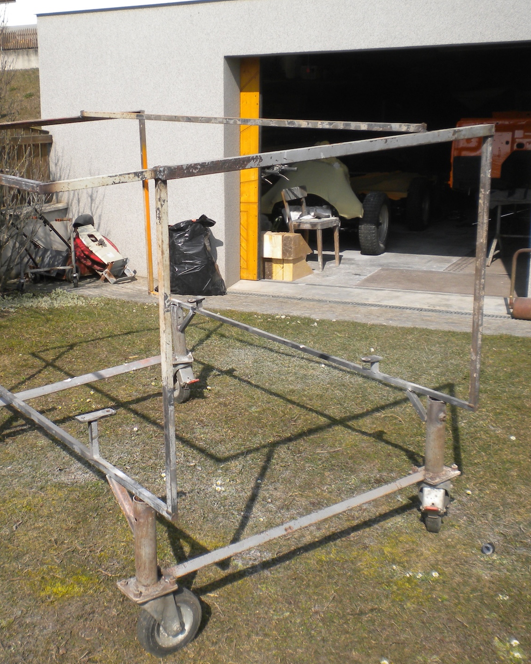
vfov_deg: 40.3
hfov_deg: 32.2
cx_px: 139
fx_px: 904
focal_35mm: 46
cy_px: 335
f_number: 4.6
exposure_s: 1/703
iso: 80
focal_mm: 6.3
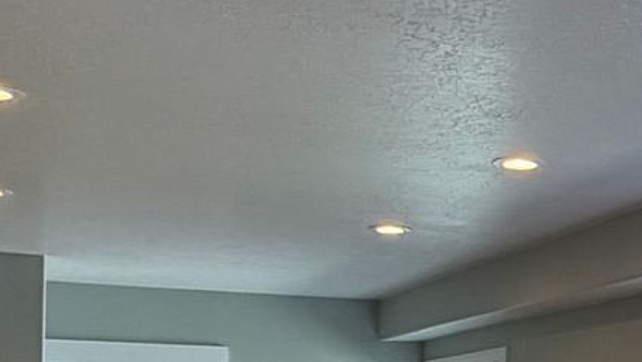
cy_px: 422
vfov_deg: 16.0
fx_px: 1243
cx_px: 662
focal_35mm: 73
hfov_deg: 27.1
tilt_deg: +1.7
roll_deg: -0.2
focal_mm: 2.22
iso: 125
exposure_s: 1/120
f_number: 2.2
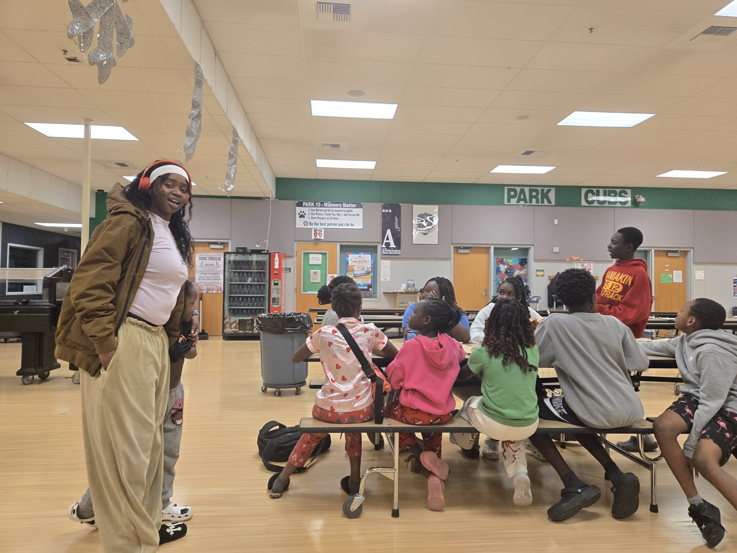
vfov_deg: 58.9
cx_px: 368
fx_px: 490
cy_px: 276
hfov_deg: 73.9
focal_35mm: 23
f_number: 1.8
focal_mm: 5.4
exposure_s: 1/120
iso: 250
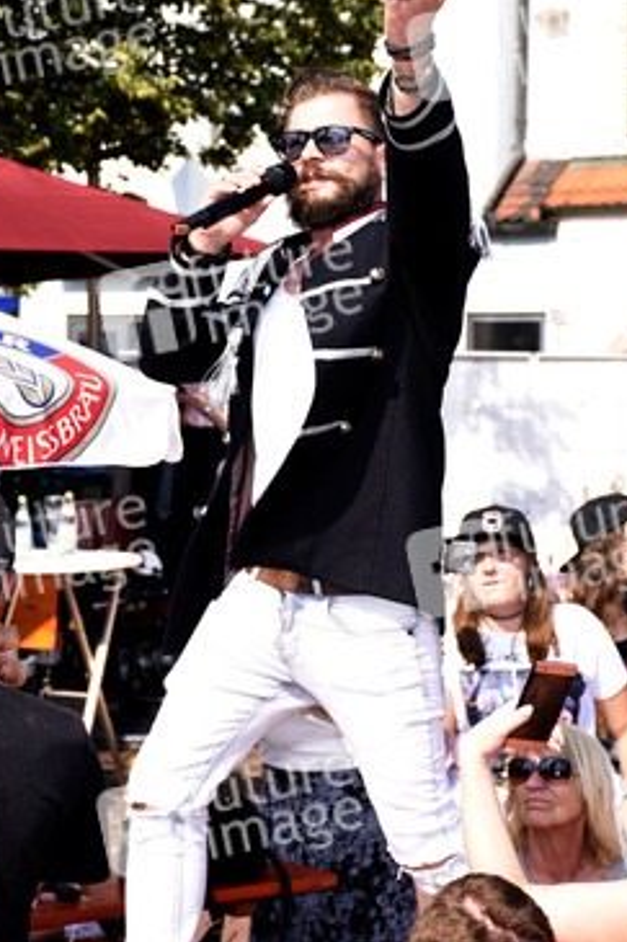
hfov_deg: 13.4
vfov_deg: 20.0
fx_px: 2667
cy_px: 428
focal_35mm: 102
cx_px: 304
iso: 100
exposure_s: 1/160
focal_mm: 62
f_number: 6.3
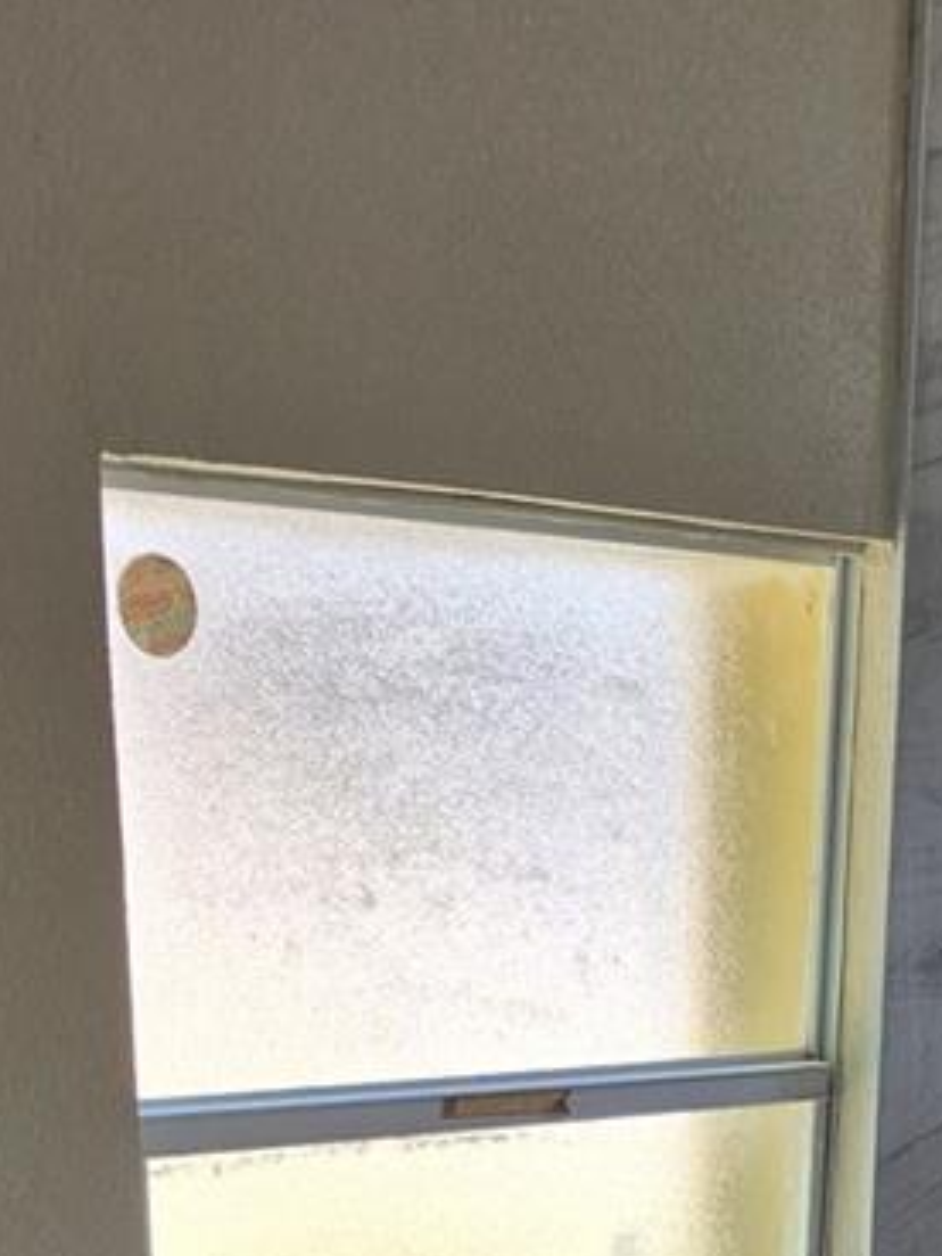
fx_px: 2721
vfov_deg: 21.6
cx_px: 1079
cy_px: 1908
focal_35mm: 75
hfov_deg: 18.7
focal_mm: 5.4
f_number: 1.8
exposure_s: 1/180
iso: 50
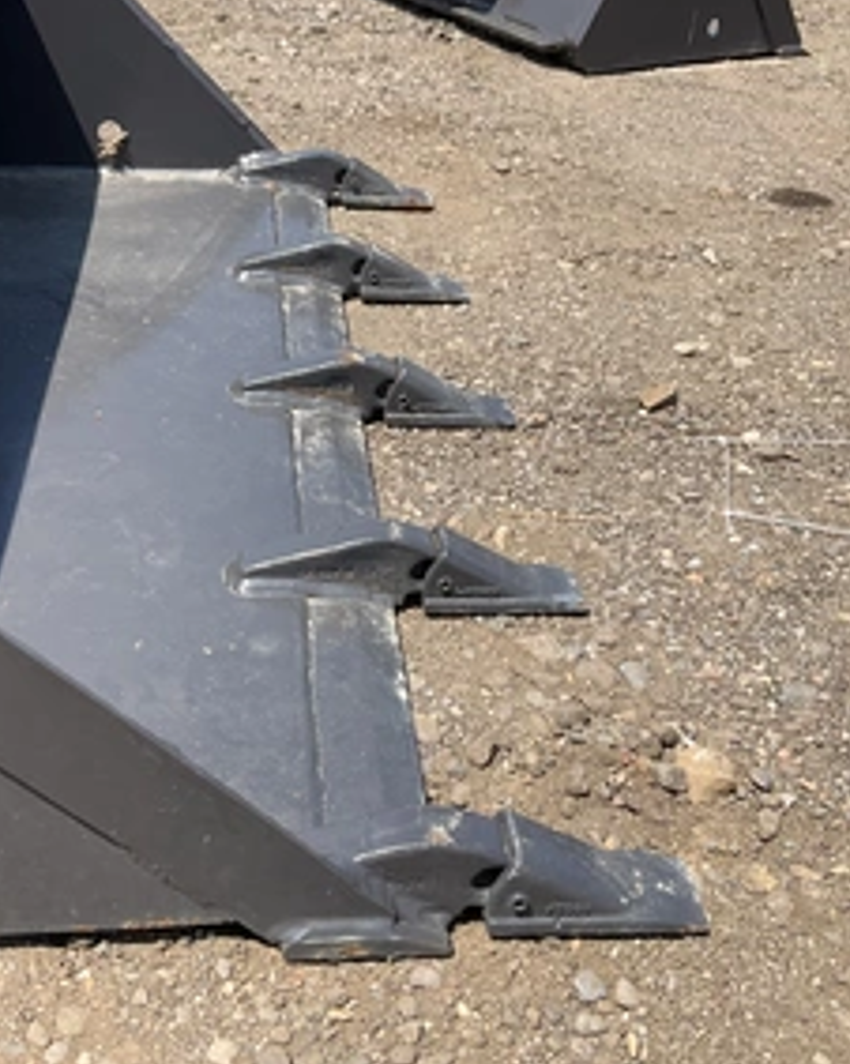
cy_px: 556
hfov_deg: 37.3
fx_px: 1259
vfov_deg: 45.8
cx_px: 380
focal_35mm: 40
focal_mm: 3
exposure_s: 1/1279
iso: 25
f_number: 1.8
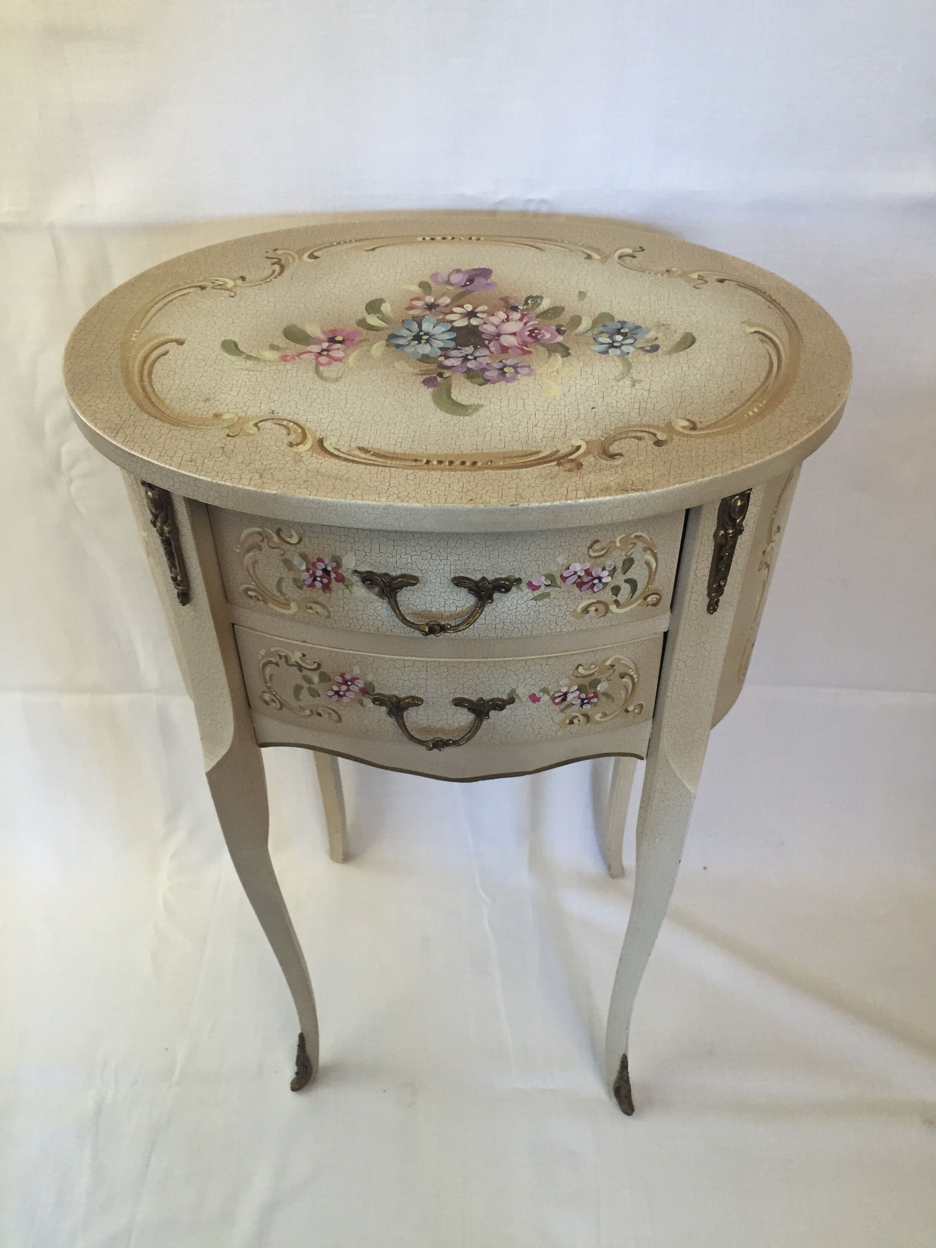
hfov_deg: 48.2
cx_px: 468
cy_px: 624
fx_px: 1046
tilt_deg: -42.6
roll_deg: -0.6
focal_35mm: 29
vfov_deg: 61.7
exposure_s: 1/33
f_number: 2.2
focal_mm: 4.15
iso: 160
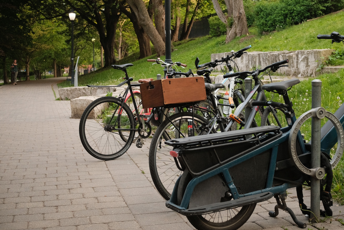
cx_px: 228
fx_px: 564
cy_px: 99
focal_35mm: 59
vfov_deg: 23.0
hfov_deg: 33.6
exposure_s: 1/250
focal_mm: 27
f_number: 3.6
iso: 800
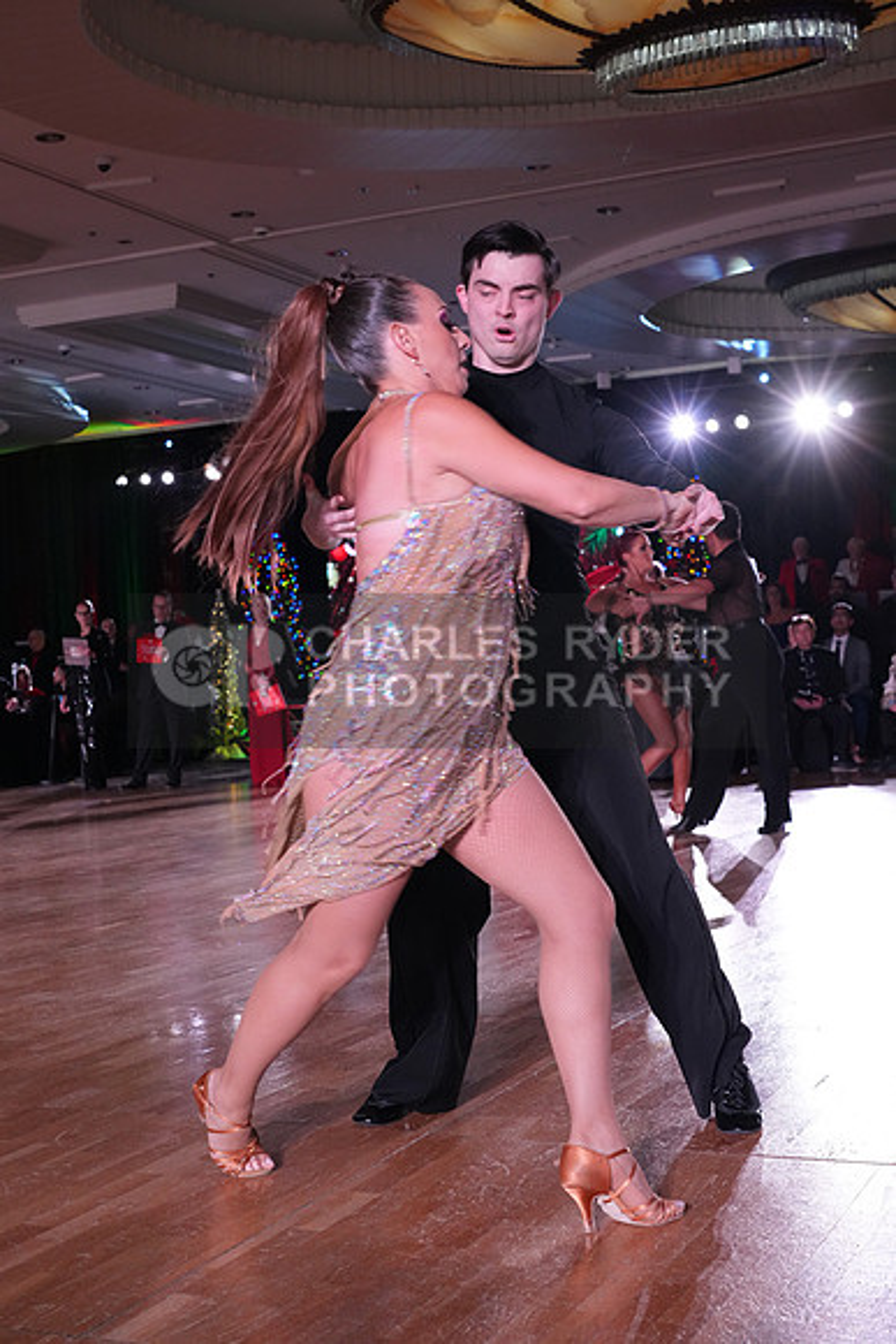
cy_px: 672
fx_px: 1753
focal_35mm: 47
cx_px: 448
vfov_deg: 41.9
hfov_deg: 28.7
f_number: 7.1
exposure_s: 1/200
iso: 4000
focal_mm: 47
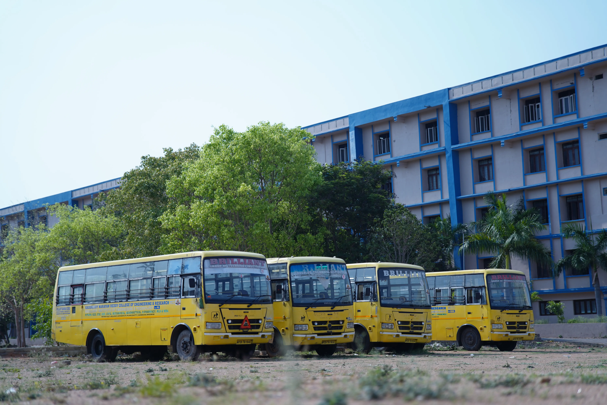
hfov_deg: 30.5
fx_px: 1113
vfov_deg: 20.6
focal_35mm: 66
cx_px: 304
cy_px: 202
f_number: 2.8
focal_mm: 66
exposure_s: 1/2000
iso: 100
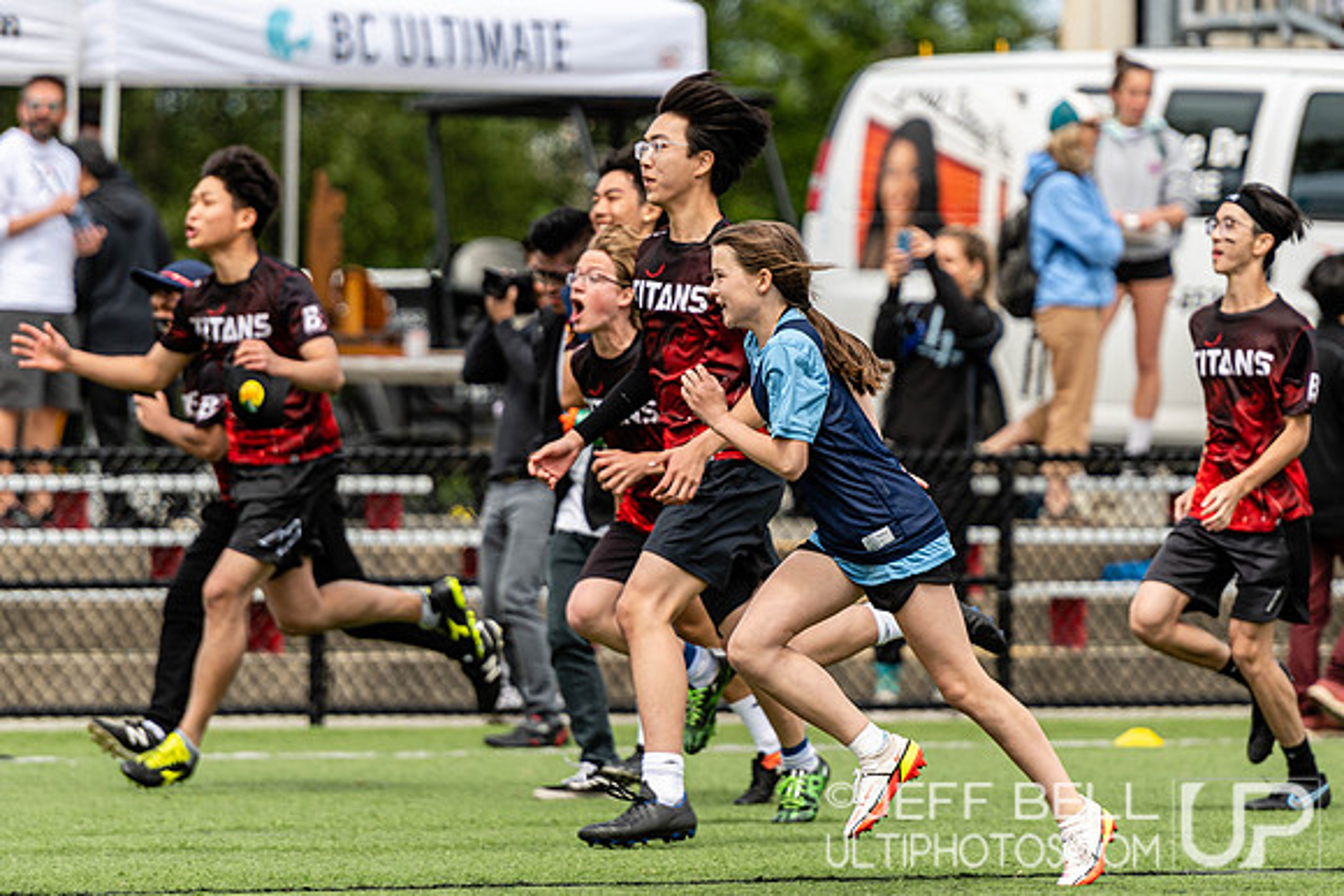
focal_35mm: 372
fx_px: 13882
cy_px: 392
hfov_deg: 5.5
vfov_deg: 3.7
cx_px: 730
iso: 100
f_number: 2.8
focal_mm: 200
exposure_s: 1/1600
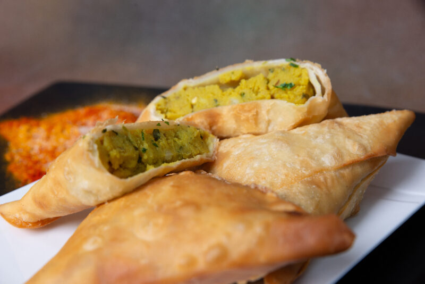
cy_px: 142
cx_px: 212
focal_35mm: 70
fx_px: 827
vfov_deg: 19.5
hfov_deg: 28.8
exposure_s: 1/60
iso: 320
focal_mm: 70
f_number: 11
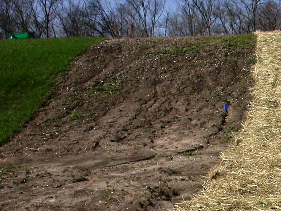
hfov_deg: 20.5
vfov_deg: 16.0
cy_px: 204
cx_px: 314
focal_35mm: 91
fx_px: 739
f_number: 7.5
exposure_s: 1/508
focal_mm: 7.85
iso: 100
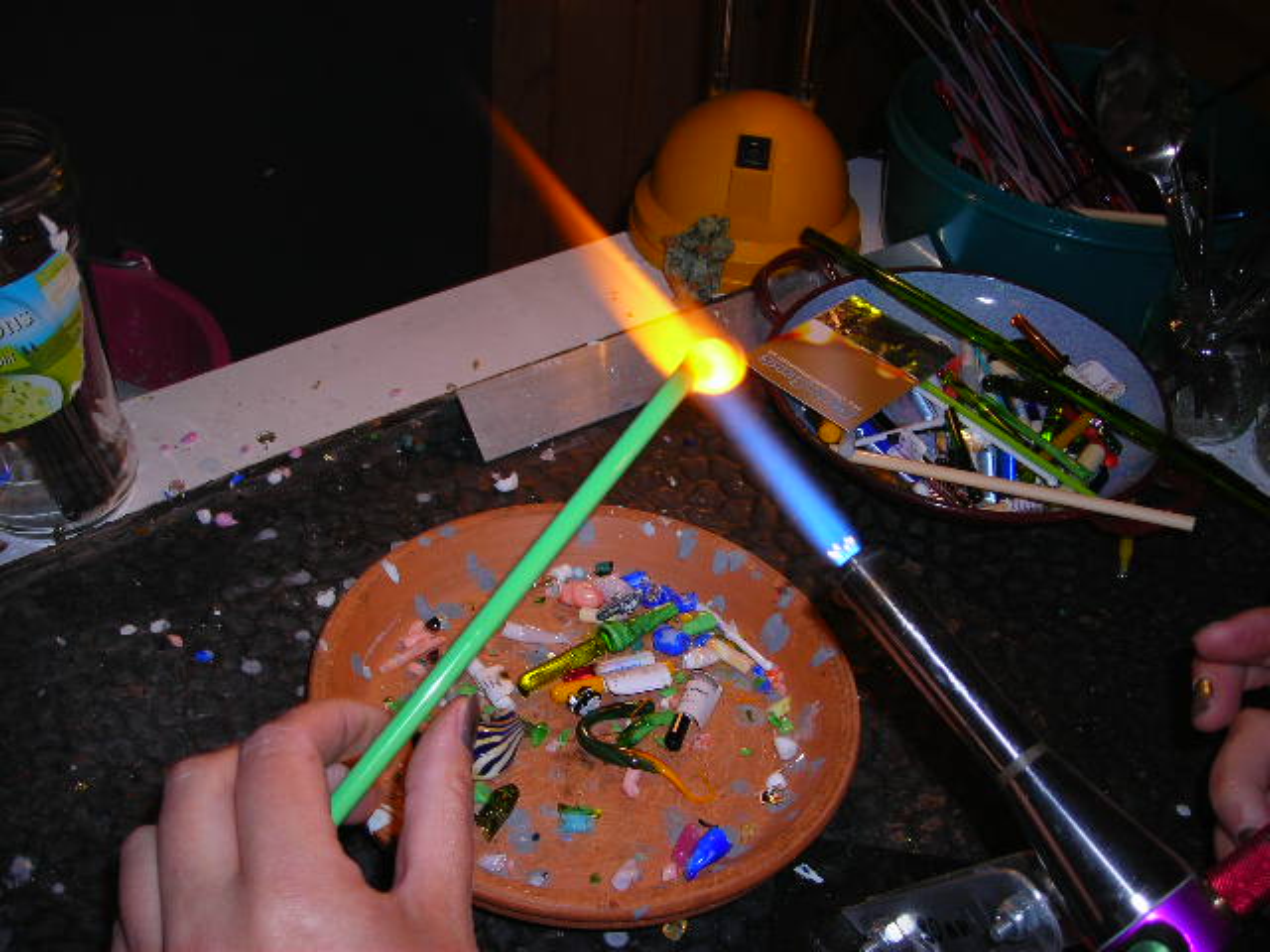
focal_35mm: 41
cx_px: 635
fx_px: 1504
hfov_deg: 45.8
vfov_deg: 35.1
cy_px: 476
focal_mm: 6.8
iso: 50
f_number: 3.3
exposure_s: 1/60.1
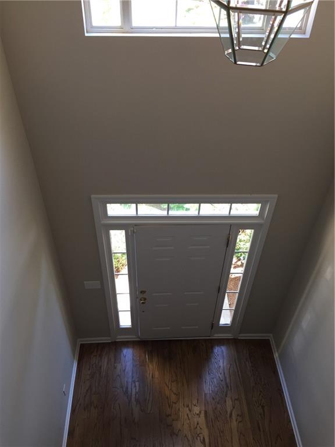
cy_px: 224
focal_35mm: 29
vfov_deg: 61.7
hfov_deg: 48.2
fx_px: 374
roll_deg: -1.5
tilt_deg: -43.5
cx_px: 168
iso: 40
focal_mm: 4.15
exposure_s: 1/60
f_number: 2.2
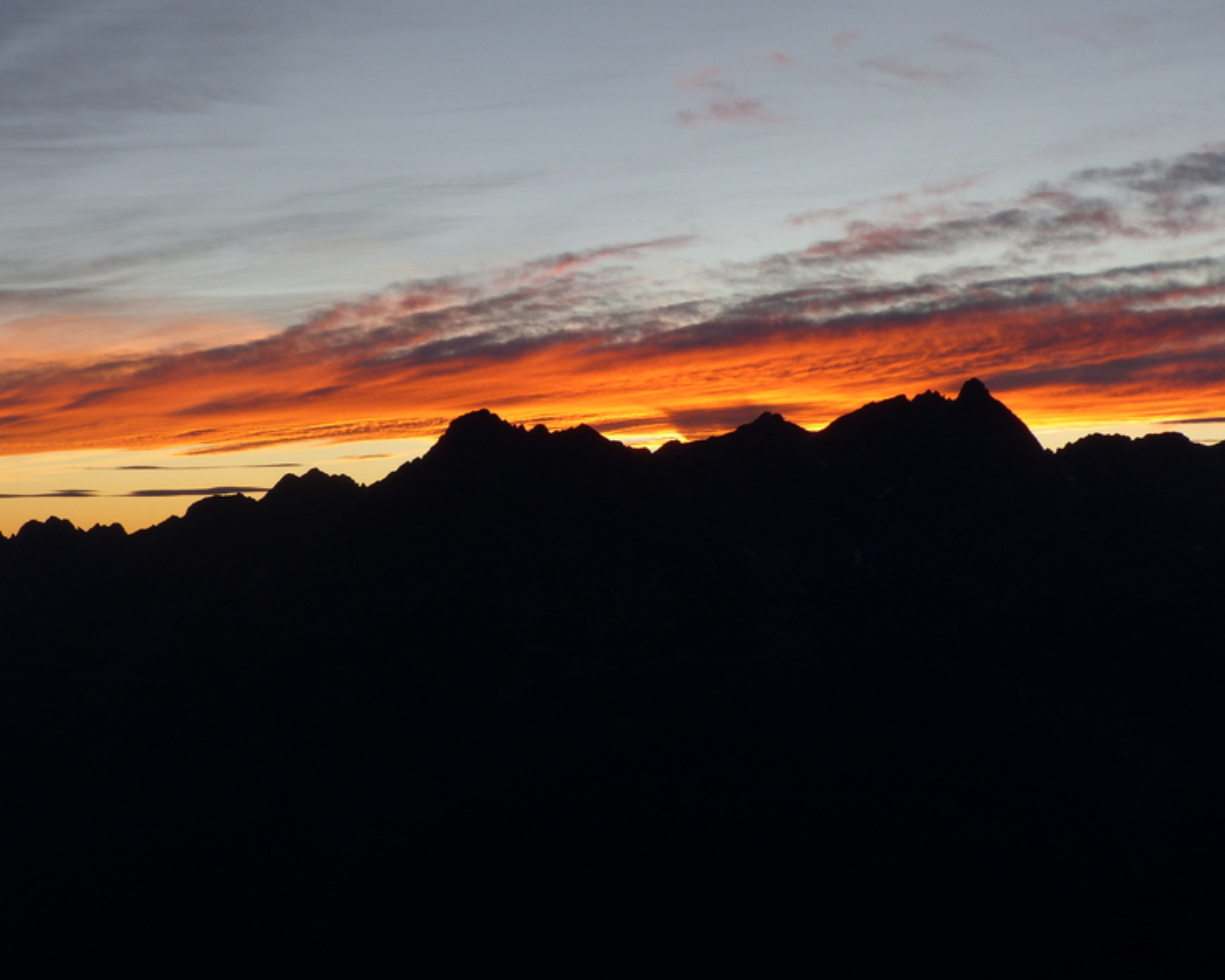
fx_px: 2103
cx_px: 594
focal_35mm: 58
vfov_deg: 26.2
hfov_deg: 32.5
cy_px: 487
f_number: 4
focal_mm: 9.9
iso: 100
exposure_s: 1/100
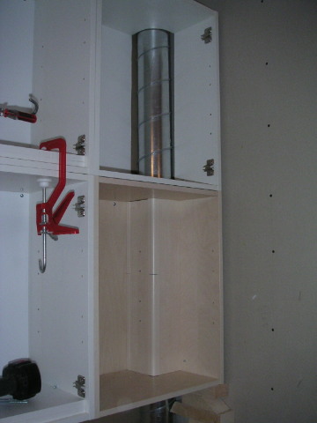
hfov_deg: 37.7
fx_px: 464
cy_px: 212
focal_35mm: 38
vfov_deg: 49.0
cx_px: 158
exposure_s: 1/45
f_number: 2.8
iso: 160
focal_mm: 6
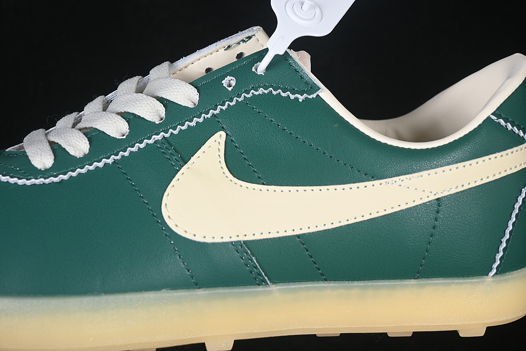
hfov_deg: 27.0
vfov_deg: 18.2
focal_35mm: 75
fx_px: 1096
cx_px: 263
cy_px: 176
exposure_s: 1/80
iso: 160
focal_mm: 50
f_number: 7.1
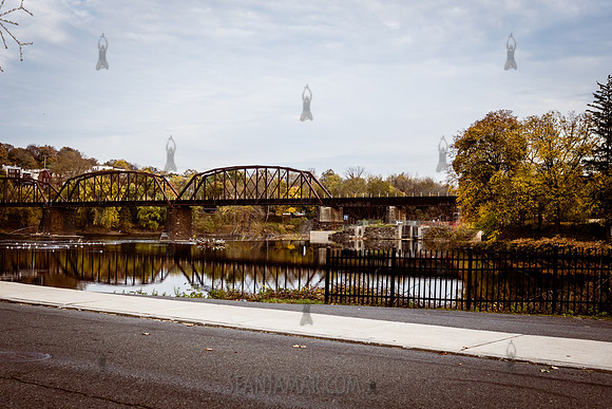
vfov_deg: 25.1
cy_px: 204
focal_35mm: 54
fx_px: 918
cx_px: 306
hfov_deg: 36.9
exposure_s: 1/400
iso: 200
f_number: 6.3
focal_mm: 36
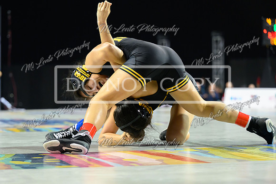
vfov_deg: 13.1
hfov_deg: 19.4
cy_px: 108
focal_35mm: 105
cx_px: 113
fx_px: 805
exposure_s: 1/800
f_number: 2.8
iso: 5000
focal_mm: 88
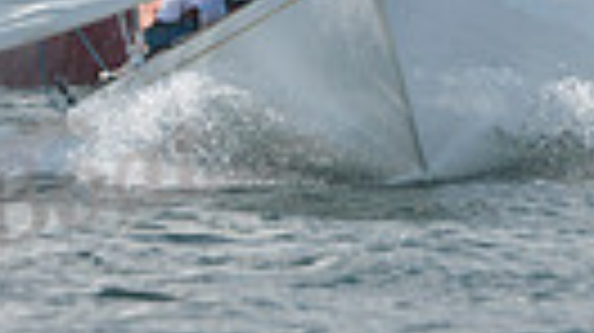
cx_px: 567
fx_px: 28958
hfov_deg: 1.2
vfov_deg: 0.7
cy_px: -88
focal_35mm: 1840
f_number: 8
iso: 280
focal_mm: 400
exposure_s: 1/1000
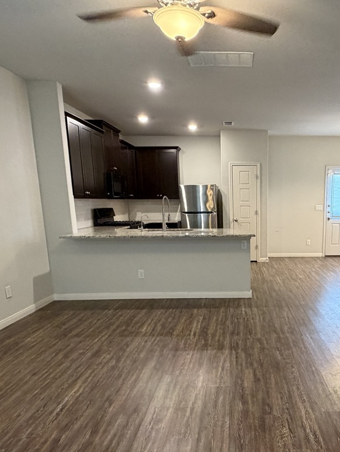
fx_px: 340
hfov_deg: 51.0
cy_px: 269
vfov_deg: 66.7
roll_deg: +0.7
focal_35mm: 26
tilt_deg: -11.5
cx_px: 252
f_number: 2.2
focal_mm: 2.22
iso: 500
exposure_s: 1/60
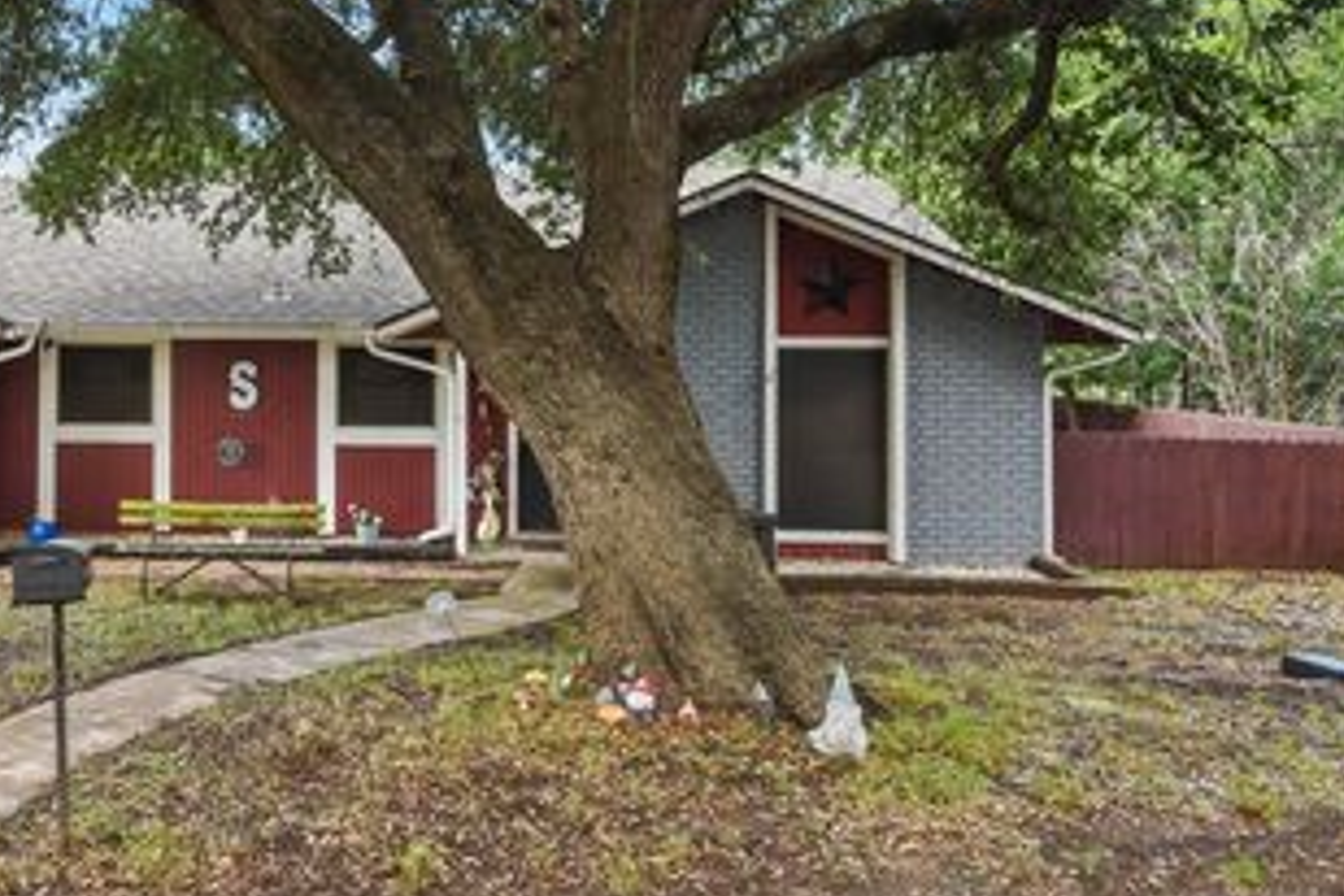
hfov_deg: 52.2
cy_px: 315
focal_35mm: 34
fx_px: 1269
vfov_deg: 38.5
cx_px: 265
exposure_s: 1/40
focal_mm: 14
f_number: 8
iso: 640
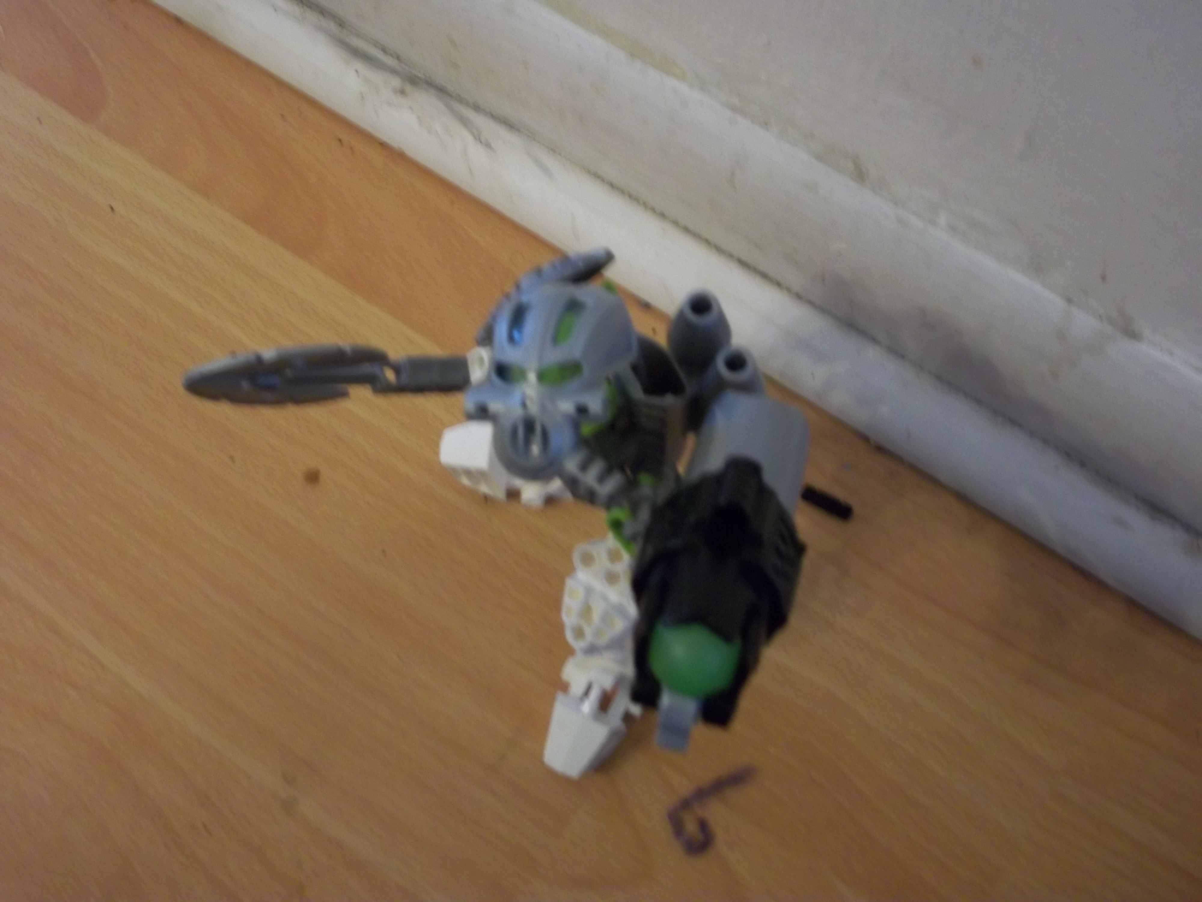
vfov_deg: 31.5
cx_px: 601
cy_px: 451
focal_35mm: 46
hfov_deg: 41.2
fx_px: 1597
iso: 320
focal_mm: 8.2
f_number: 3.5
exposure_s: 1/8
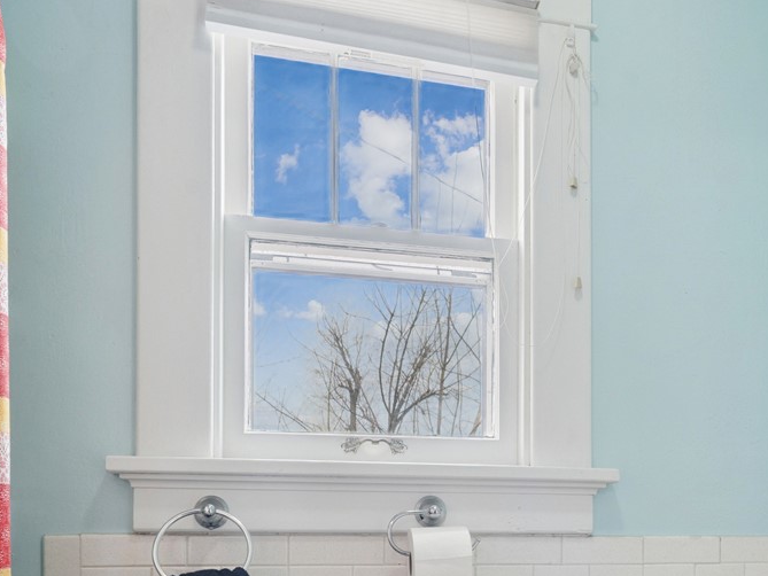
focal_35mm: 39
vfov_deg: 34.7
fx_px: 865
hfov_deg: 46.8
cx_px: 537
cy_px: 520
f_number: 10
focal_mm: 16
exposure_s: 1/8
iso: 400
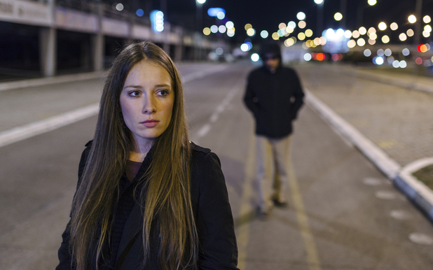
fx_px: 484
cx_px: 239
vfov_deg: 31.2
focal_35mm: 41
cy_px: 125
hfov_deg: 48.1
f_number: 2
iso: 500
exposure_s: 1/100
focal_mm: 35
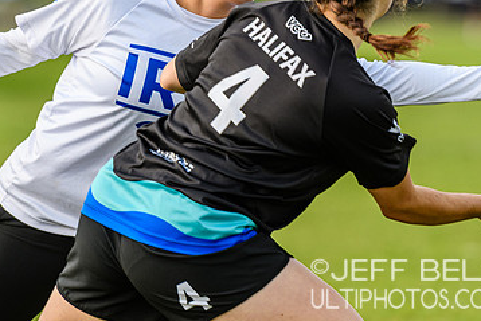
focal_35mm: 486
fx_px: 6496
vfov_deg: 2.8
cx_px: 222
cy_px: 65
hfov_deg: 4.2
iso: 250
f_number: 3.2
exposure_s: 1/1250
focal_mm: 200
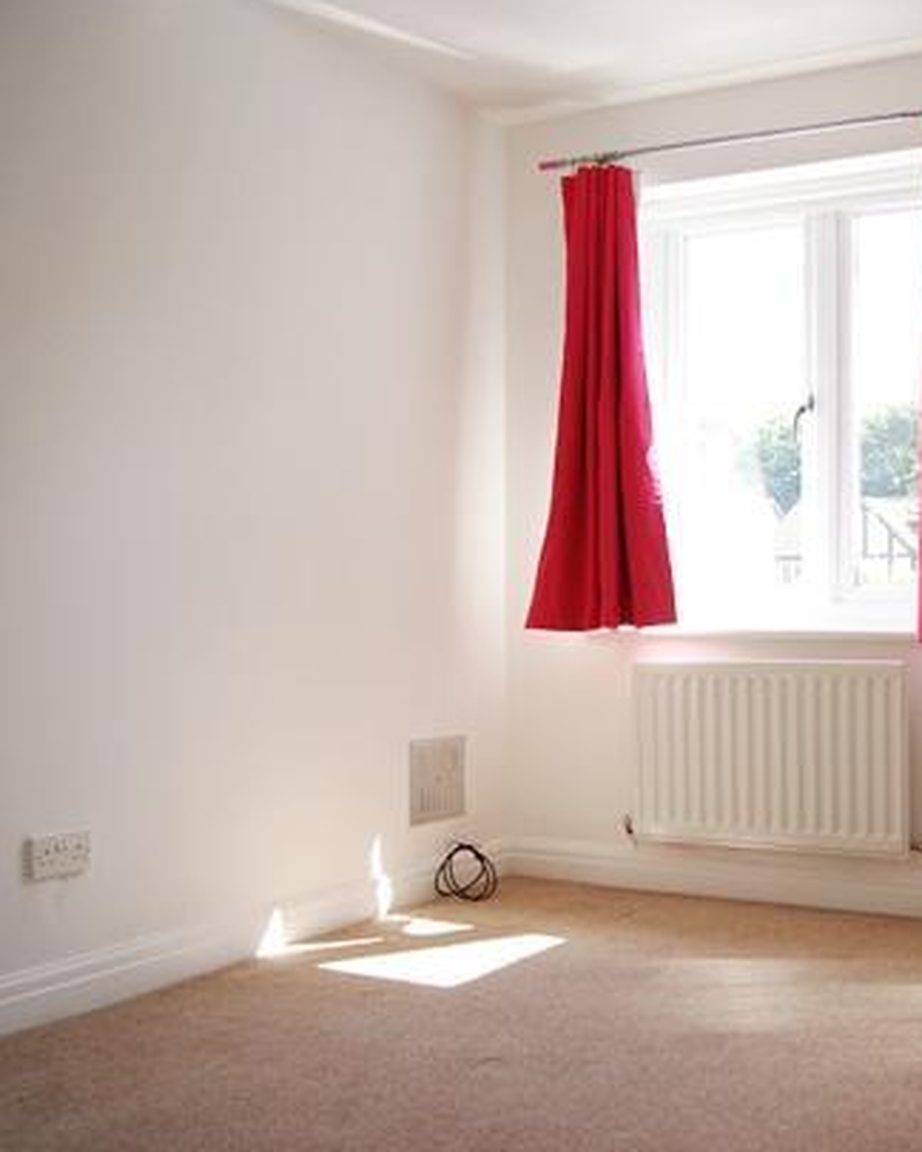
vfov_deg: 45.8
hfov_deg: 35.8
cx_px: 774
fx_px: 1364
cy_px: 597
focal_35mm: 40
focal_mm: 18
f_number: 3.5
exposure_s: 1/320
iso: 400
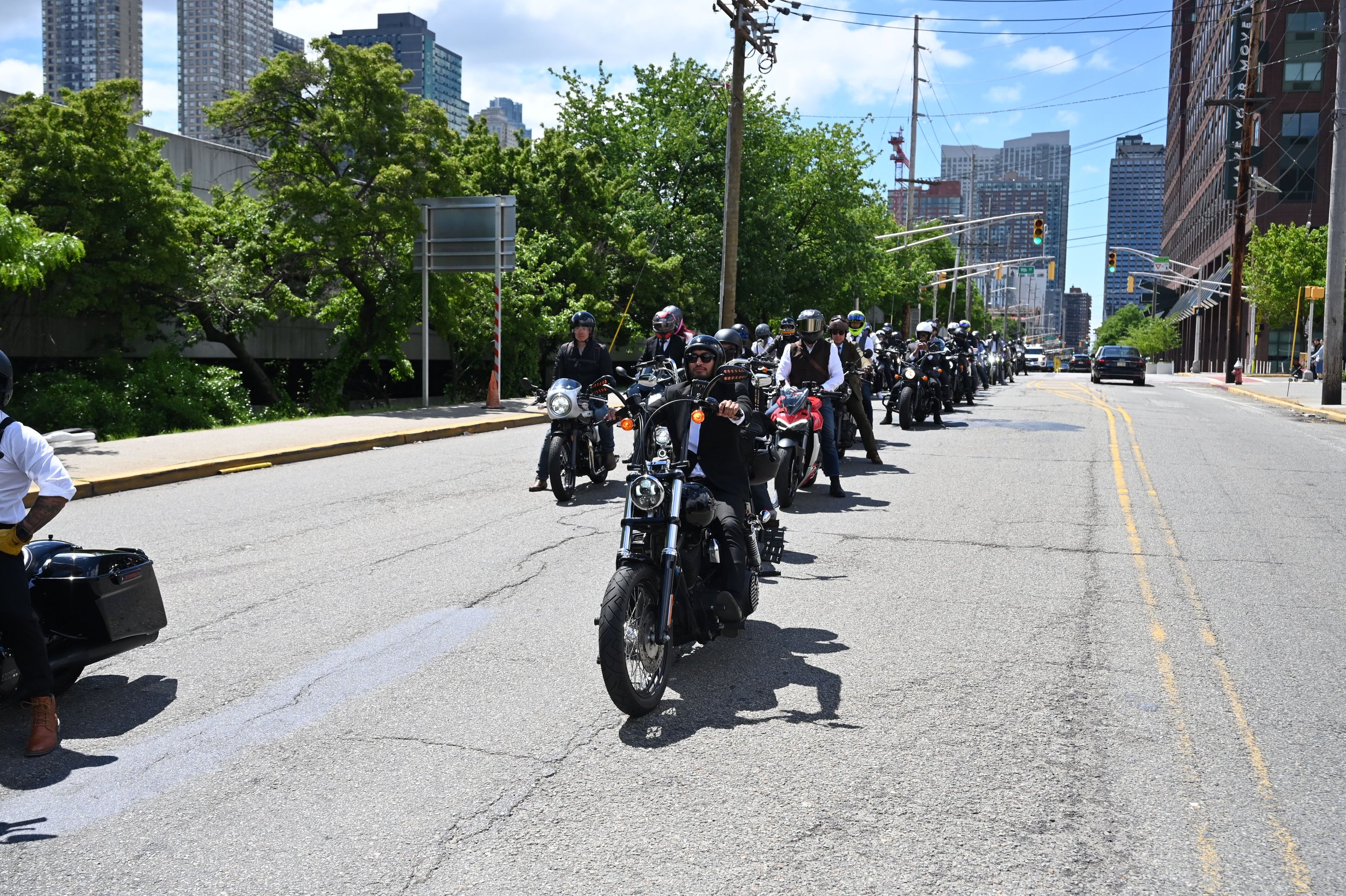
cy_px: 448
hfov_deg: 54.5
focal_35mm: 35
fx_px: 1308
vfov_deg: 37.8
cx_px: 673
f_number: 5
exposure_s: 1/8000
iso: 1250
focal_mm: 35
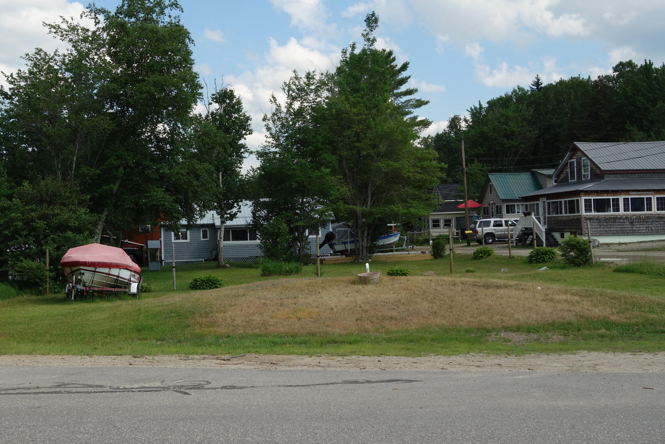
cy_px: 197
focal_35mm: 47
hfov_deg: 41.7
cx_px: 272
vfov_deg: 28.6
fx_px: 868
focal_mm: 14.57
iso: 125
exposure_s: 1/400
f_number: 5.6
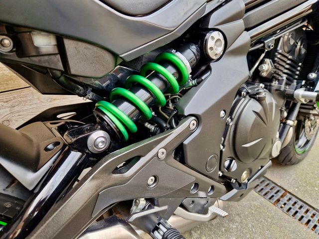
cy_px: 120
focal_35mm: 23
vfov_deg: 58.9
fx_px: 212
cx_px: 160
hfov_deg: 73.9
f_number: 1.8
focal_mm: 5.4
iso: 50
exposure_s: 1/180
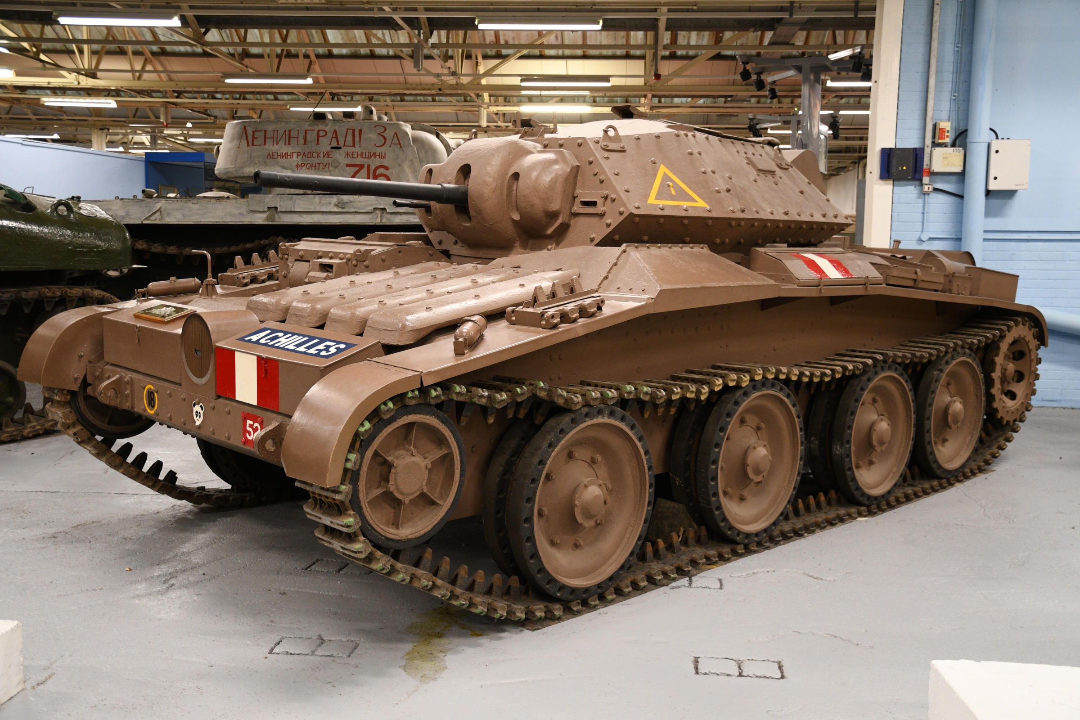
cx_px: 540
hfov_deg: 51.9
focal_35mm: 37
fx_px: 1110
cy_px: 360
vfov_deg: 35.9
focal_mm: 25
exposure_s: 1/40
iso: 800
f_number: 3
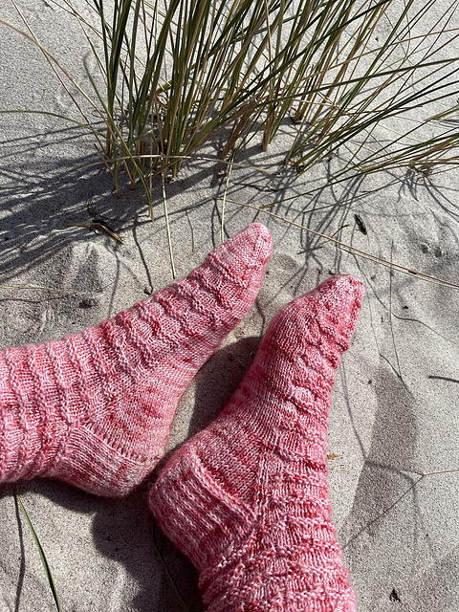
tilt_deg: -56.5
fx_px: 442
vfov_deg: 69.4
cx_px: 230
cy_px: 306
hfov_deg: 54.9
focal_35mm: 25
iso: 32
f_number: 1.6
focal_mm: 5.1
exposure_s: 1/5618
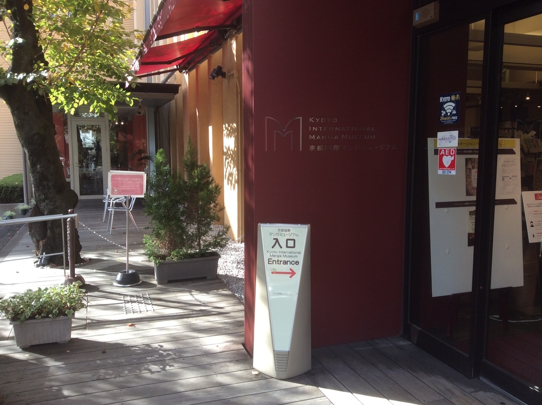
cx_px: 271
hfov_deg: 56.9
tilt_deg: -6.5
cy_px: 202
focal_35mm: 32
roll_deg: -1.1
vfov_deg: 44.0
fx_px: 500
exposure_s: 1/120
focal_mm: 3.3
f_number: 2.4
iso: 32
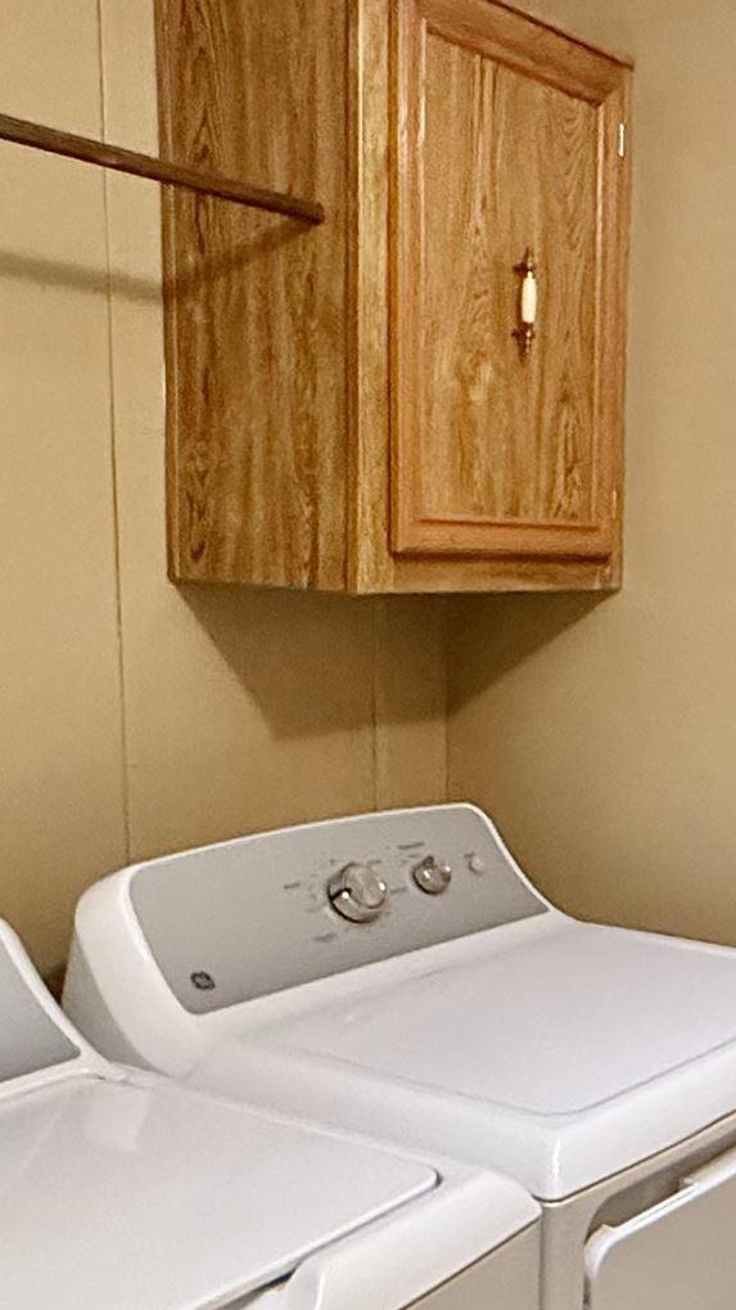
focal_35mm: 46
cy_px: 797
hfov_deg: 23.8
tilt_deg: -8.9
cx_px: 863
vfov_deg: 44.3
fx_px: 1596
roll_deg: -3.8
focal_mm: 2.22
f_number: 2.2
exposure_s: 1/60
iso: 640
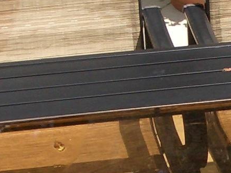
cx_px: 240
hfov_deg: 9.7
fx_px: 1355
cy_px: 152
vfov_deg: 7.3
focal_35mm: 203
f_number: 4.3
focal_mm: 5.8
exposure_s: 1/320
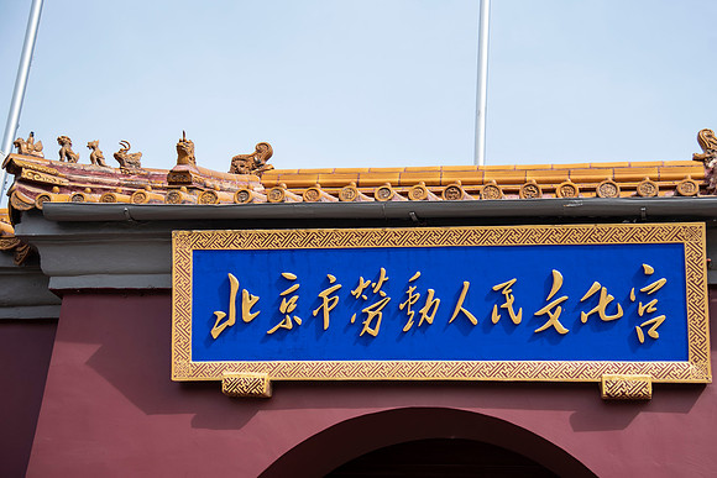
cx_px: 411
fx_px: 1223
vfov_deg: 22.1
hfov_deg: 32.6
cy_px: 236
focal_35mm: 61
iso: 100
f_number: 4
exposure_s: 1/640
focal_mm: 52
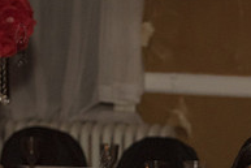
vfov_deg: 8.2
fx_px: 1151
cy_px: 232
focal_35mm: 165
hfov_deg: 12.2
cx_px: 272
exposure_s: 1/250
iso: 2000
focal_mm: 55
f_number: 3.5
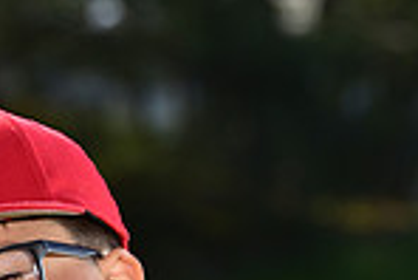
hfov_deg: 4.4
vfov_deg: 2.9
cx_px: -30
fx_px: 5474
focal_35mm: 471
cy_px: 682
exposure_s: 1/250
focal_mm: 120
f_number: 5.6
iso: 80
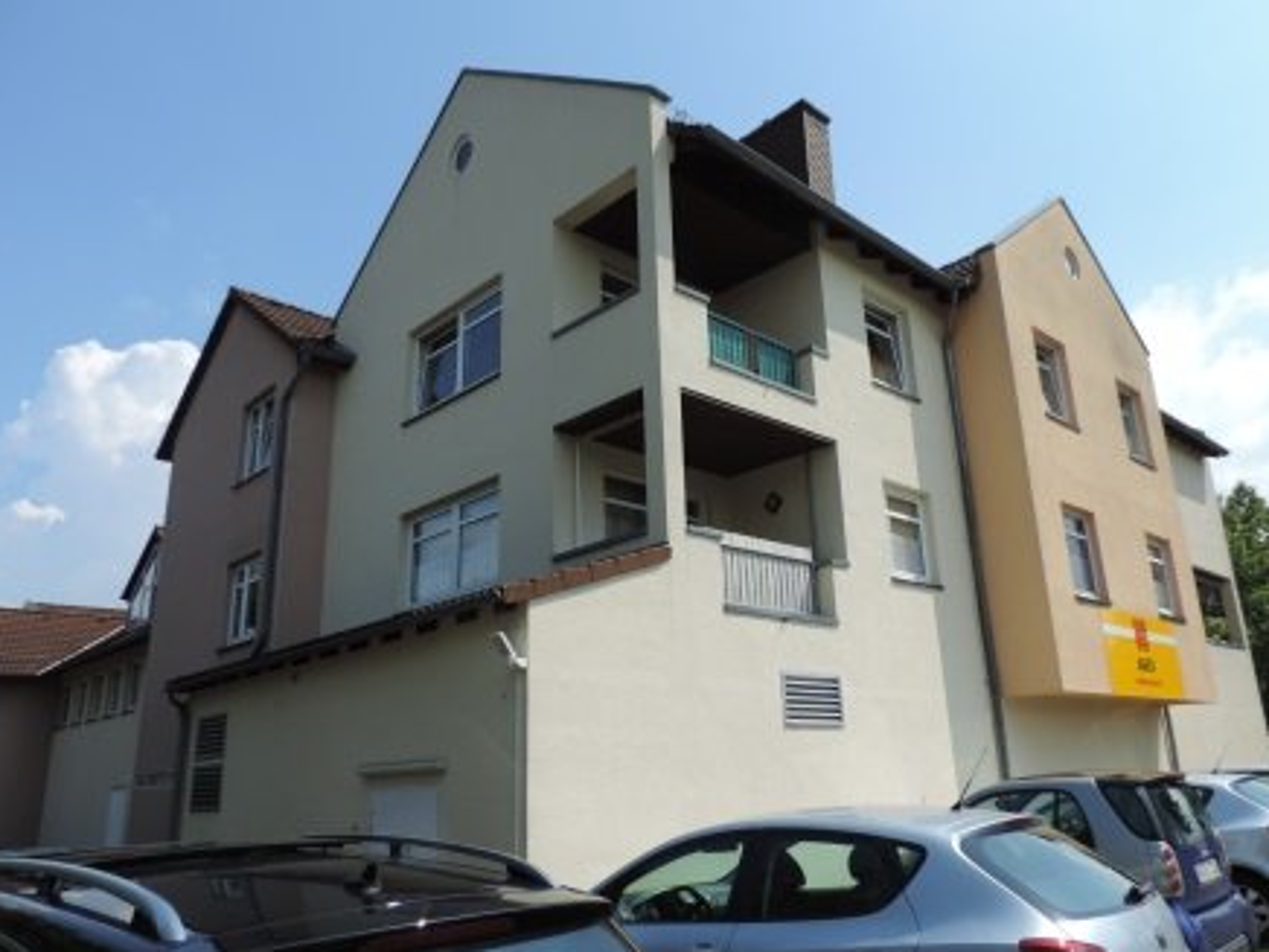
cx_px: 658
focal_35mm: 26
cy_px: 469
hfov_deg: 67.3
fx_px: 953
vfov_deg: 53.1
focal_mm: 4.3
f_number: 3
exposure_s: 1/1250
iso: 80
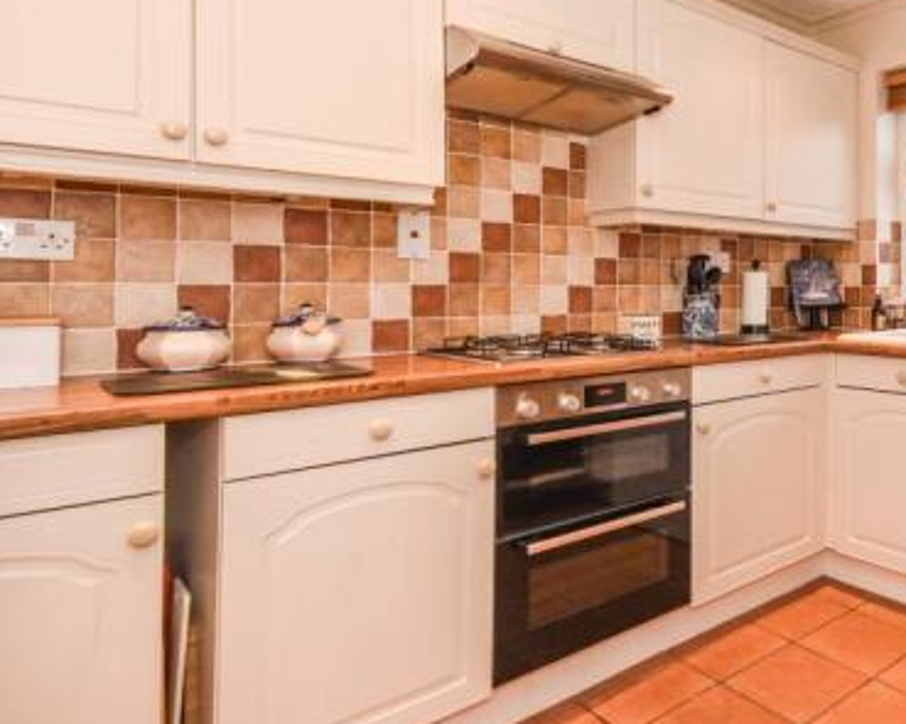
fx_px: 670
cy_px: 303
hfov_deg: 59.1
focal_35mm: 25
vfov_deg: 56.5
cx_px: 799
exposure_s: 1/30
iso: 1000
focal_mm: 10
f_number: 8
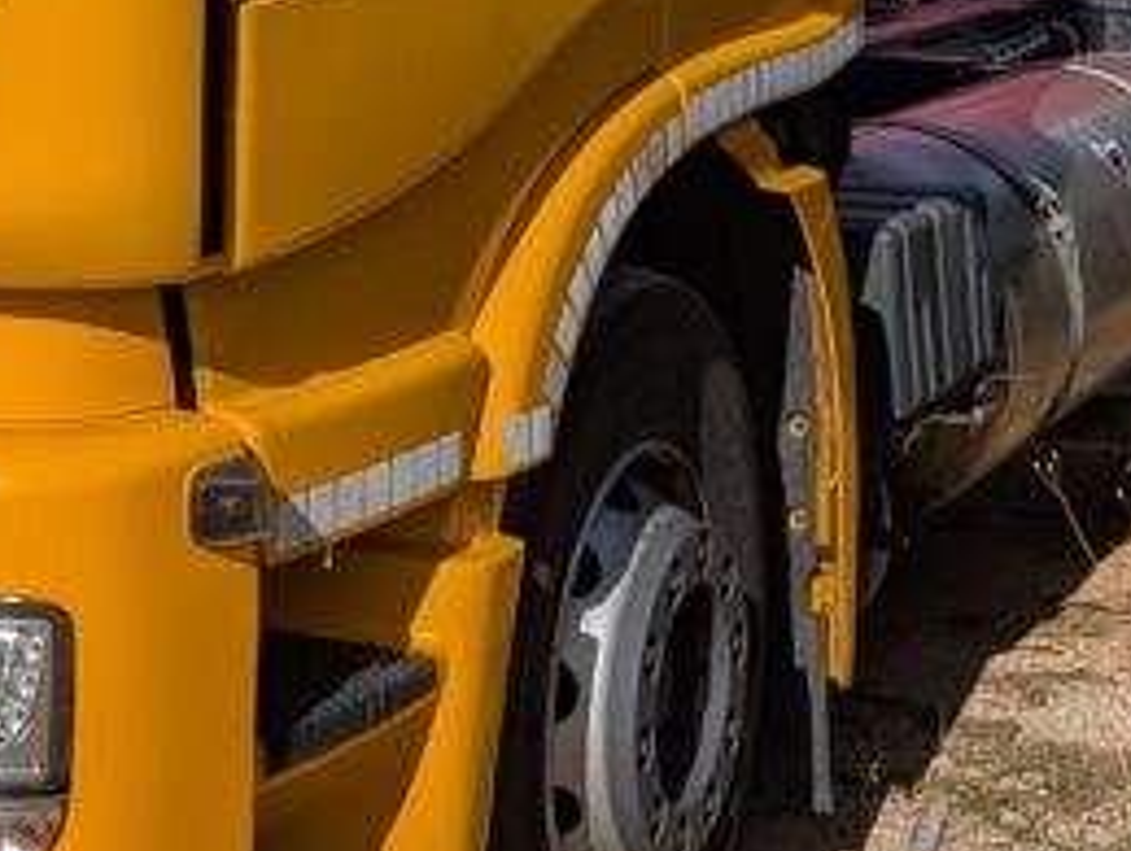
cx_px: 223
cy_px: -469
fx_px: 3108
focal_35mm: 95
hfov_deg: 20.4
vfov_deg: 14.4
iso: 21
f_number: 1.68
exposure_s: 1/3115
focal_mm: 6.9
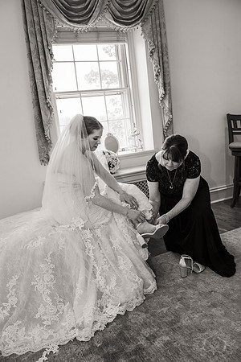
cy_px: 181
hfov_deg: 42.3
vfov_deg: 60.3
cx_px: 120
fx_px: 311
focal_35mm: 31
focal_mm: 31
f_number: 5
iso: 1000
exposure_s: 1/125
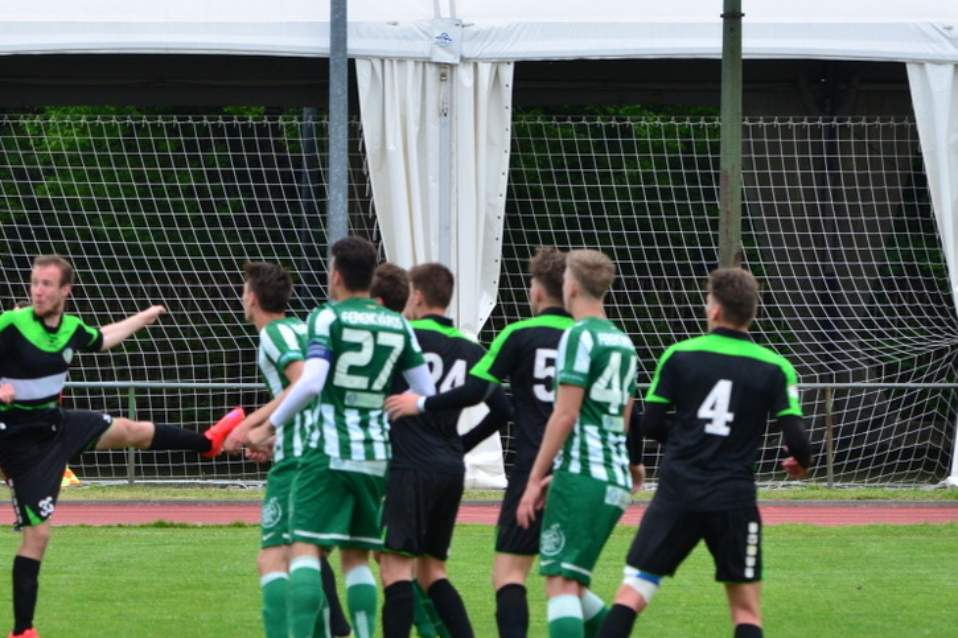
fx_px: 10876
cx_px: 237
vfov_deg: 3.4
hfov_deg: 5.0
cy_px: 312
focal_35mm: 409
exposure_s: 1/500
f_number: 5.6
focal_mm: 165
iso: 800
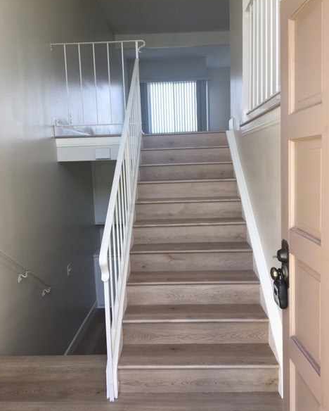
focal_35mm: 31
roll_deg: +2.7
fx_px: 377
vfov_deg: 57.1
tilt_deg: -8.0
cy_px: 205
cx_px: 163
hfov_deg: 47.2
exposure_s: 1/50
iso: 25
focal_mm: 4.15
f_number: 2.2
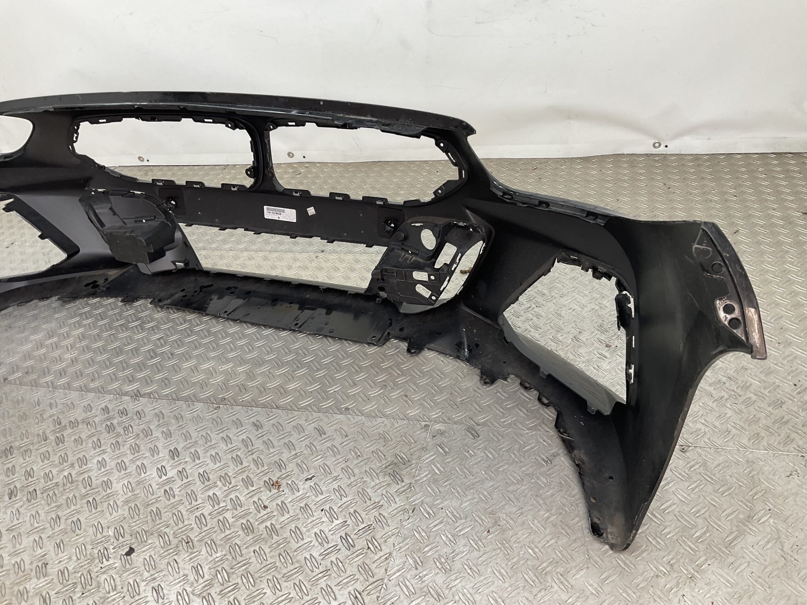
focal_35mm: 29
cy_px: 302
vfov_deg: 48.2
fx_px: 676
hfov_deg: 61.7
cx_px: 404
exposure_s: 1/100
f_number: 1.8
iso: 25
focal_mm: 3
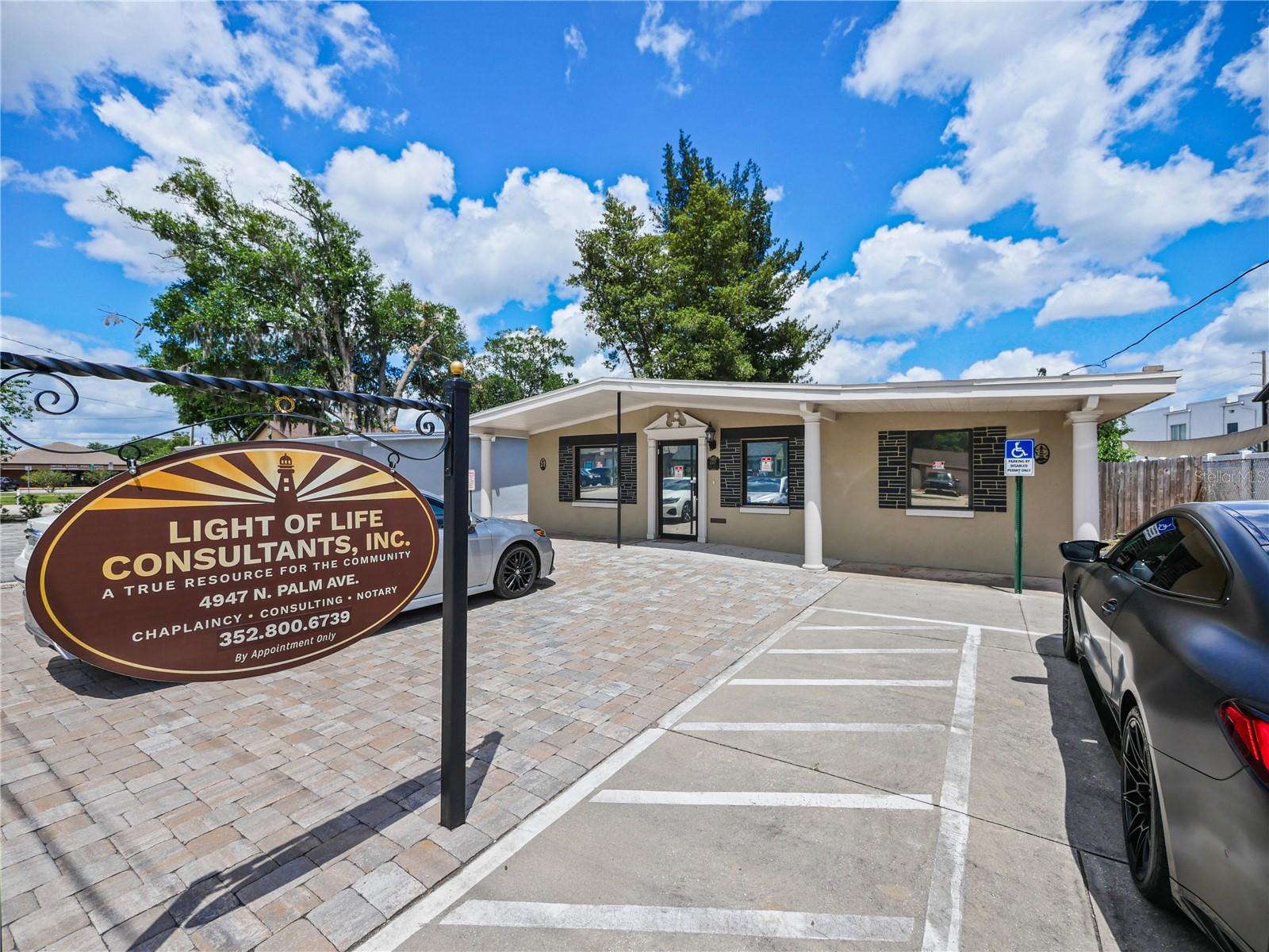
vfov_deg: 85.7
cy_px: 476
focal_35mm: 14
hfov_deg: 102.1
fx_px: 513
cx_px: 634
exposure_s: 1/2500
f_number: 11
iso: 200
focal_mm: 7
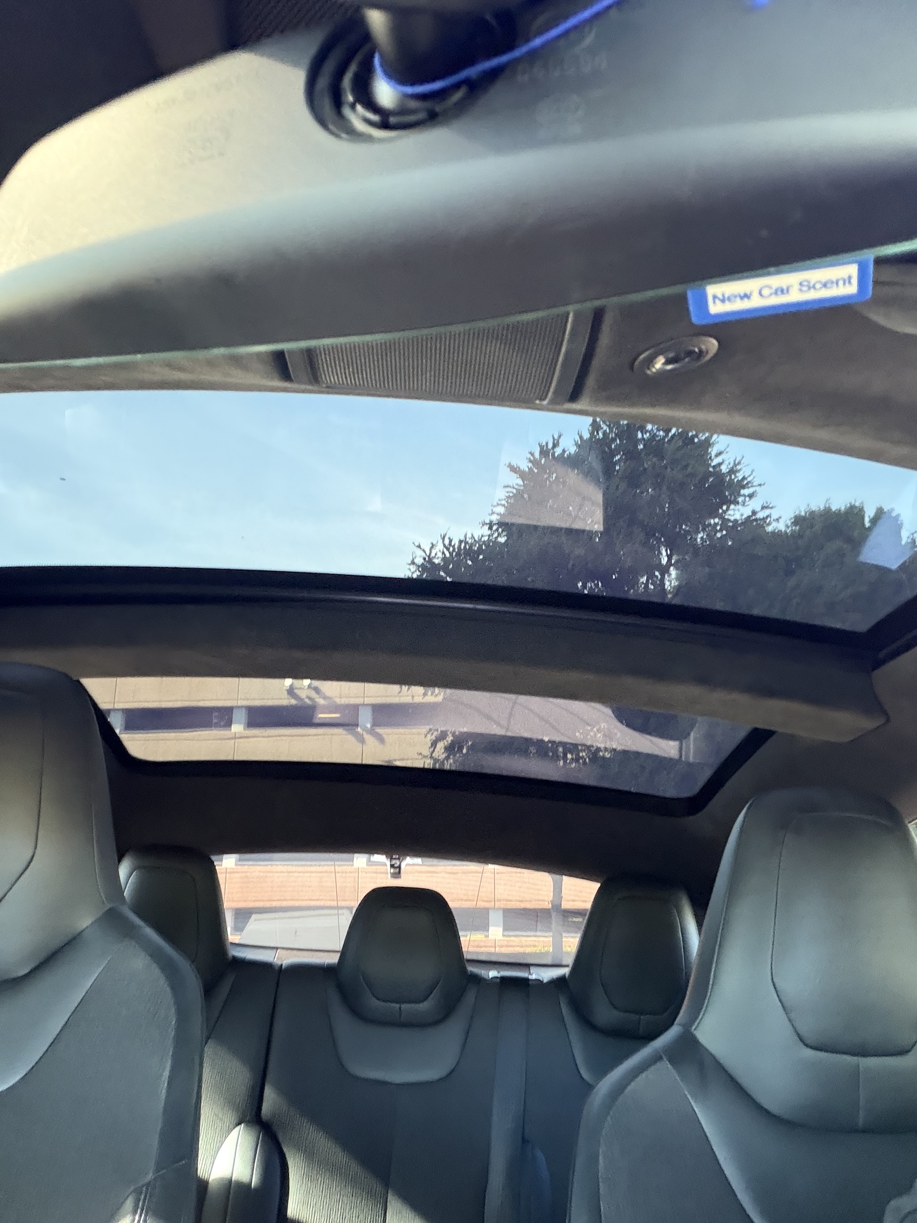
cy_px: 612
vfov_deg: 60.0
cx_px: 458
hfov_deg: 46.8
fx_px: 1060
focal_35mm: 30
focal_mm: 2.71
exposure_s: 1/30
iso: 400
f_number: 1.9
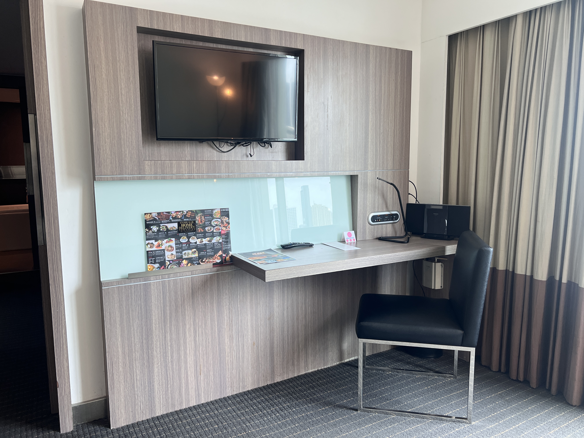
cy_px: 219
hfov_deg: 67.3
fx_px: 439
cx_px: 292
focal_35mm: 26
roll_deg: +0.3
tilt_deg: -7.0
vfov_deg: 53.1
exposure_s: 1/121
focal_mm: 5.7
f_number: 1.5
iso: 80
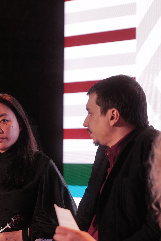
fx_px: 1180
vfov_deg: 11.7
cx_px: -38
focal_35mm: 176
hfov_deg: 7.7
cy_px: 175
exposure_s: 1/125
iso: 800
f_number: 2.8
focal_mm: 70
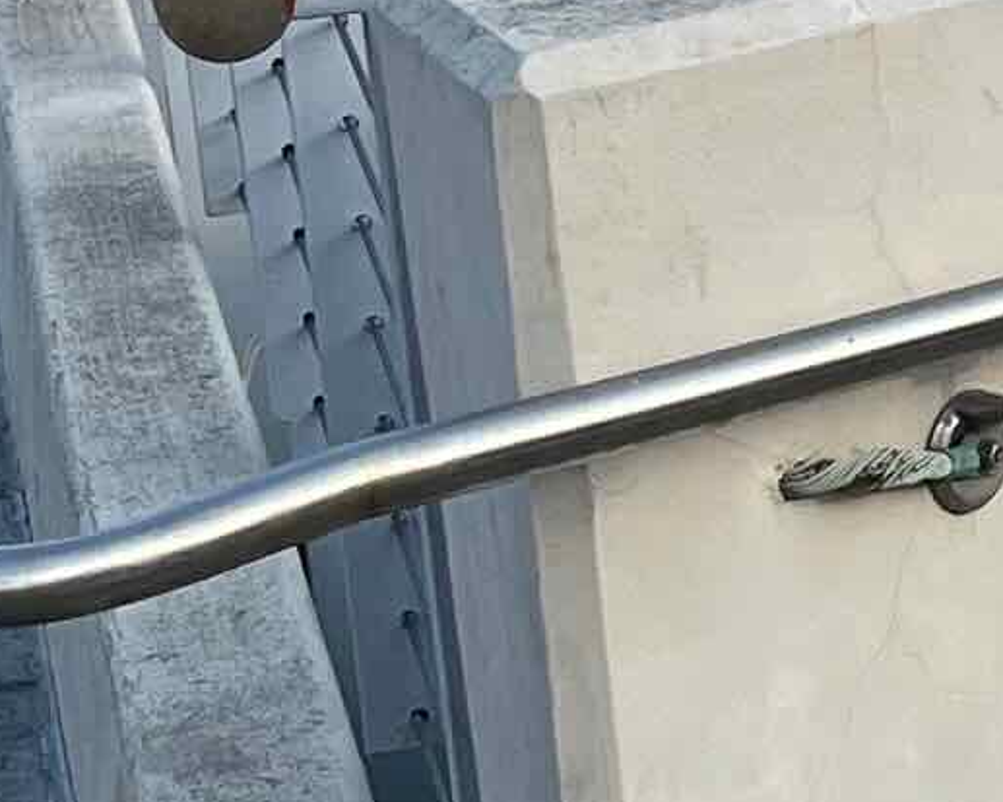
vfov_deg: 7.8
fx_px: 5874
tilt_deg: -14.3
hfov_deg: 9.1
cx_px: 2066
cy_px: 23
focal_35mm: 198
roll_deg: +2.9
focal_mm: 5.1
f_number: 1.6
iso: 50
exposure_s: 1/1536
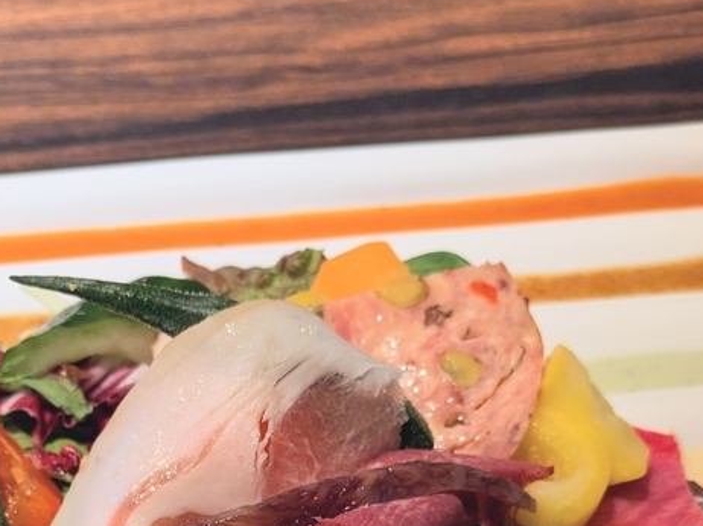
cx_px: 274
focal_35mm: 65
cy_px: 668
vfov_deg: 20.7
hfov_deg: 29.7
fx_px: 1319
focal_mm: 5.43
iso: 114
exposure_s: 1/30
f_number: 1.89
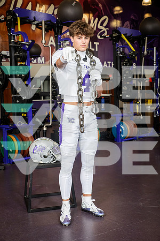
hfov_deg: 27.0
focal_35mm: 50
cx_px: 80
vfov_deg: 39.6
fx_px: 333
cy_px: 120
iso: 800
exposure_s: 1/250
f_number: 7.1
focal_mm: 50
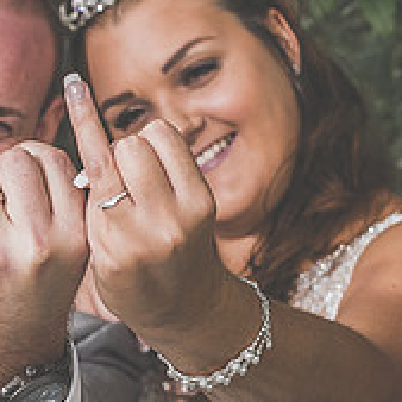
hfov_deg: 11.2
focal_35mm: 156
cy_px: 218
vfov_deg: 11.2
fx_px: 2050
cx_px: 86
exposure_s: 1/160
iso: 100
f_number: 3.5
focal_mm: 35
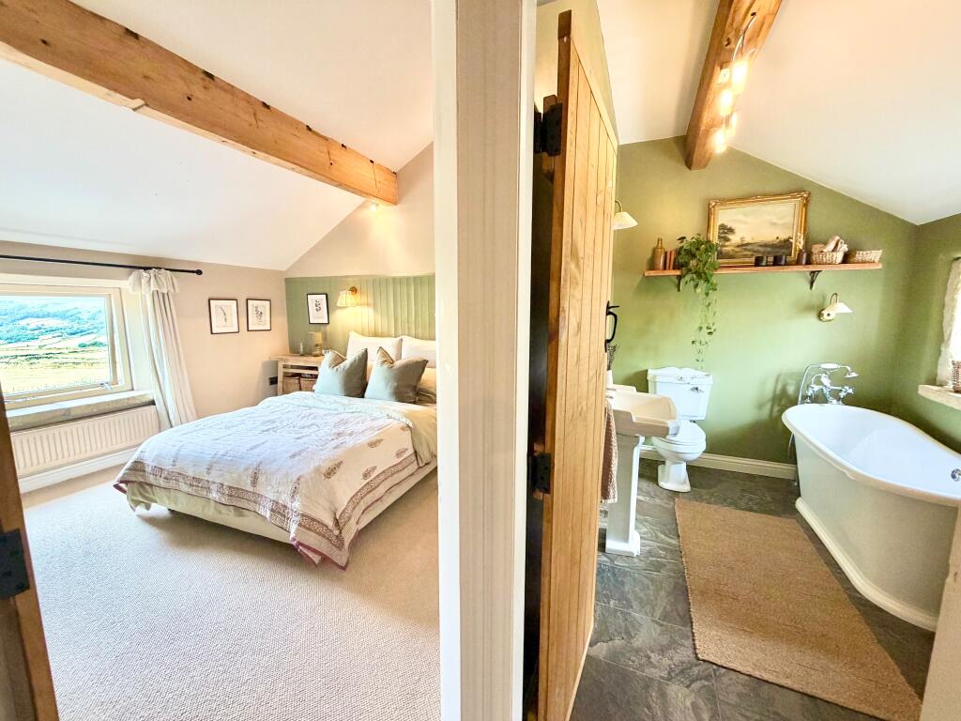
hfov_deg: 102.1
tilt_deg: -7.9
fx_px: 389
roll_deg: +0.3
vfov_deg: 85.7
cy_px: 360
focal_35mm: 14
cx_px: 480
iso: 200
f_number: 2.2
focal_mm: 2.22
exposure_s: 1/50
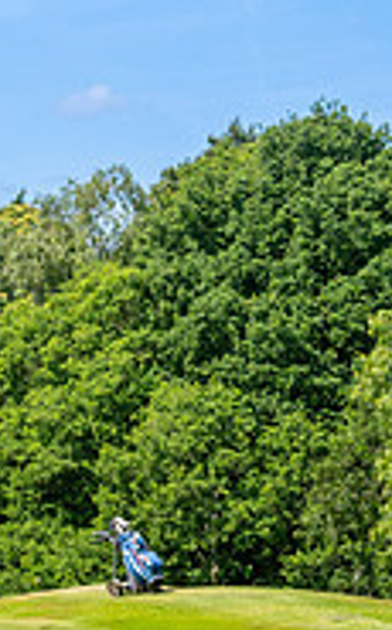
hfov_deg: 8.3
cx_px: -552
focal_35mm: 144
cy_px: 458
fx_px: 2471
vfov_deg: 14.5
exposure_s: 1/2000
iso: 400
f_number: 6.3
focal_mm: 45
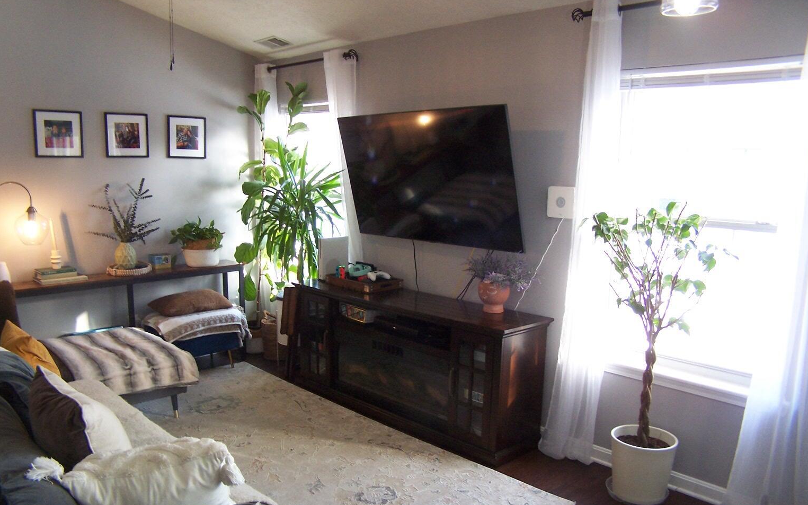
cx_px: 401
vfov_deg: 31.2
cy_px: 287
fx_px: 903
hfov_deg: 48.2
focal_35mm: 41
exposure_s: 1/30
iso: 140
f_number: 2.8
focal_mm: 6.3
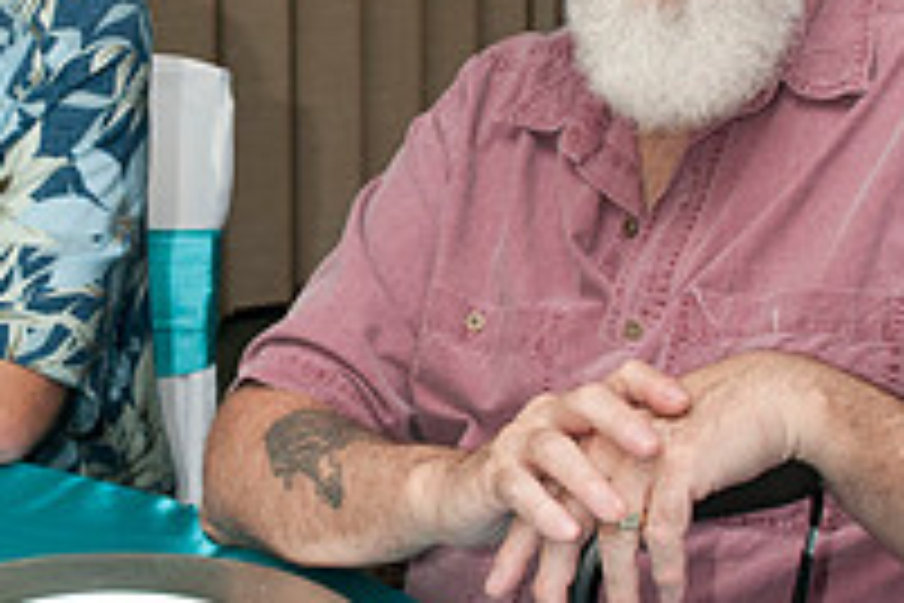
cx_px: 247
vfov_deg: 11.3
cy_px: 119
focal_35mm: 121
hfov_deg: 16.9
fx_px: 3038
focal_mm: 28
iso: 400
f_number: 5.6
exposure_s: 1/160
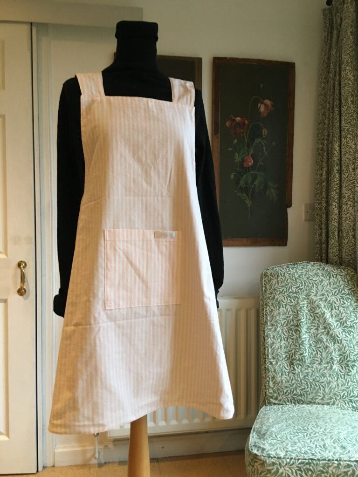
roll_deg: +2.5
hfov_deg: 48.2
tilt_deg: +1.6
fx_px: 400
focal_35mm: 29
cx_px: 179
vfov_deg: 61.7
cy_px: 238
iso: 160
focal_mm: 4.15
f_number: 2.2
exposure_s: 1/33
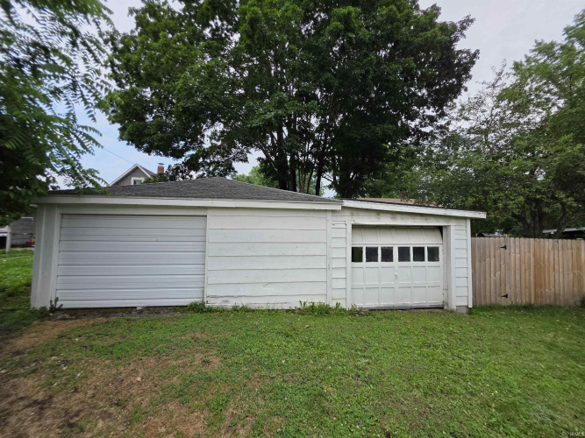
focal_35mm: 13
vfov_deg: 89.9
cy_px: 219
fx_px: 220
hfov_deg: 106.2
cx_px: 292
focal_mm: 2.2
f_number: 1.9
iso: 125
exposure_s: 1/2000
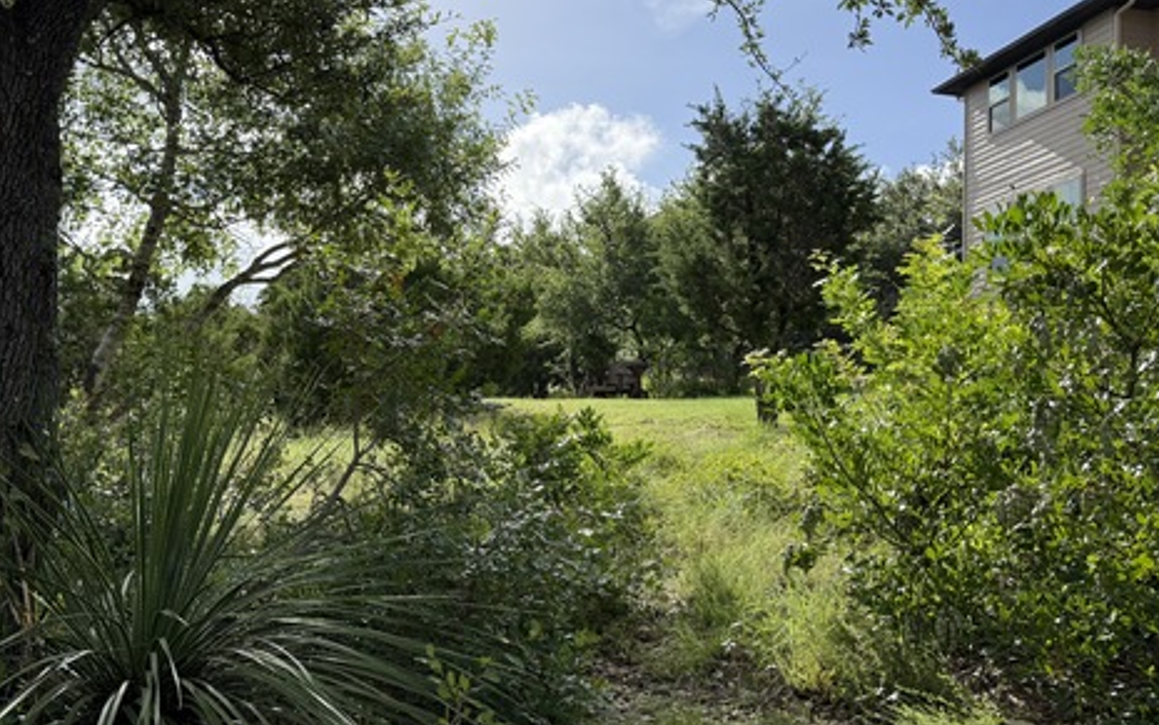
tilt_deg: +10.3
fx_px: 1106
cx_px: 384
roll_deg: -5.3
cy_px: 314
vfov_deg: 36.3
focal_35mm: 35
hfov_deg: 54.2
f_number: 1.78
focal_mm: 6.76
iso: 100
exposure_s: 1/3584
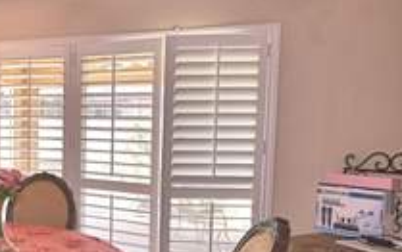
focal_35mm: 35
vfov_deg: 36.3
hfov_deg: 48.9
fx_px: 384
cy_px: 147
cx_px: 35
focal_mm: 10
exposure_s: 1/60
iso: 180
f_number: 4.5
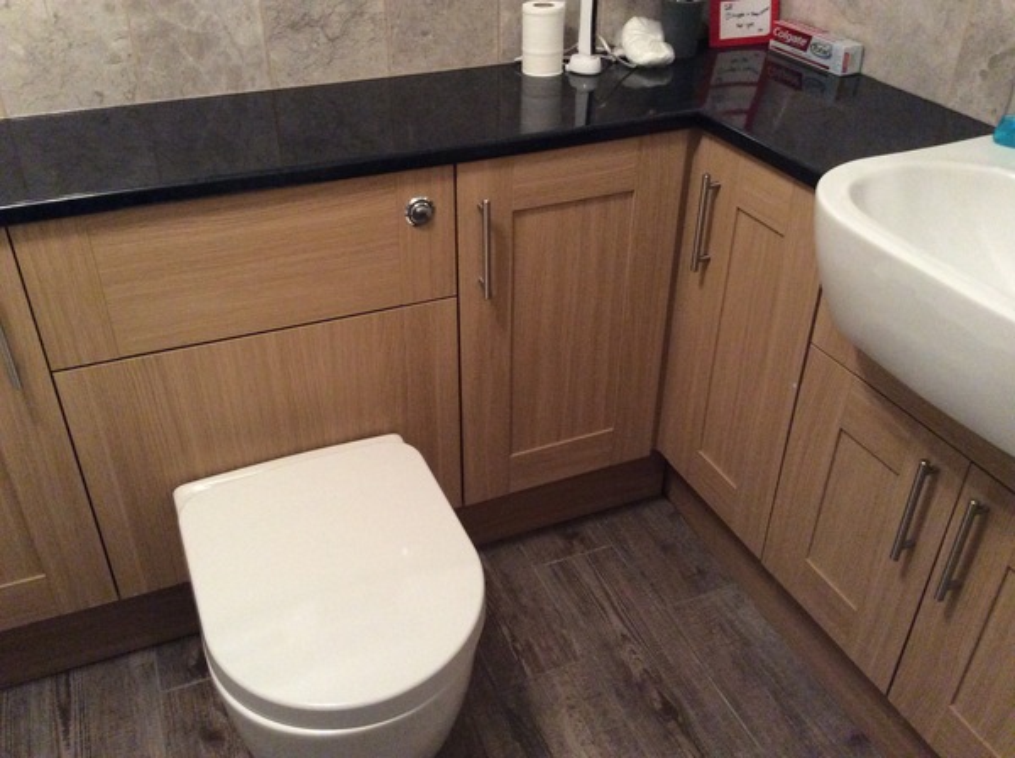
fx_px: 937
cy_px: 379
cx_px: 508
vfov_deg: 44.0
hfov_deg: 56.9
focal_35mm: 32
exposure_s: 1/17
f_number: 2.4
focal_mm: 3.3
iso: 250
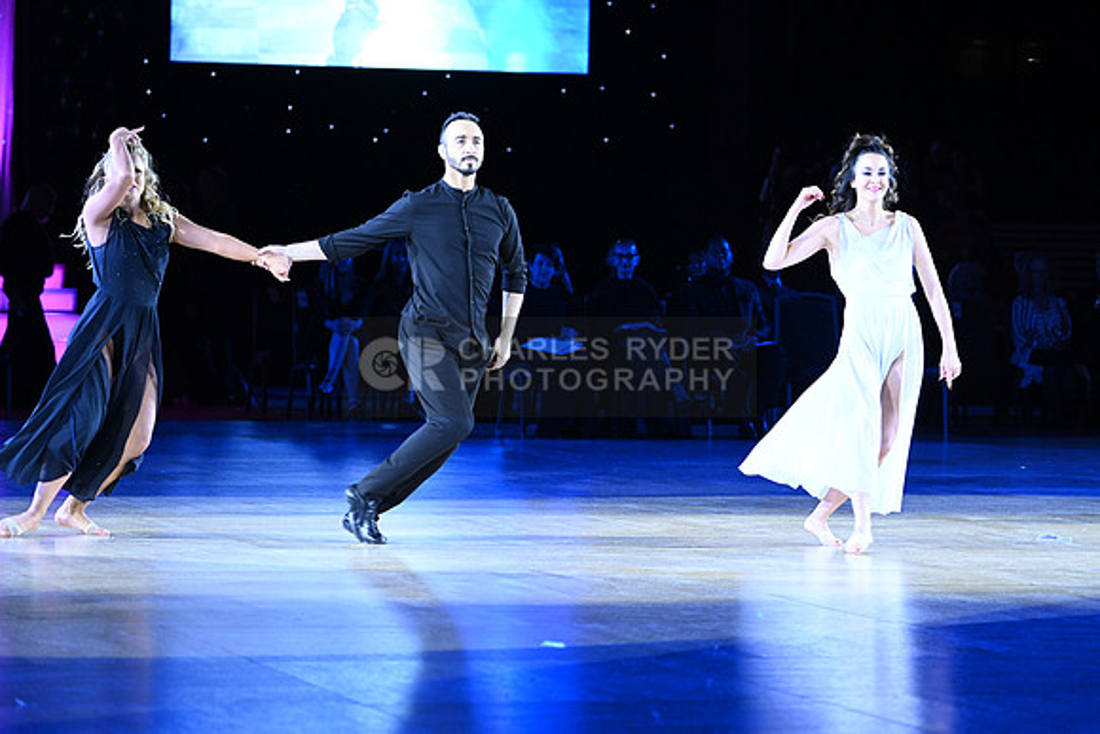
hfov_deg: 14.2
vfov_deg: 9.5
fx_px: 4431
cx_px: 550
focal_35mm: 145
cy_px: 367
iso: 3200
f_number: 4.8
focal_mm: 145
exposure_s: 1/320
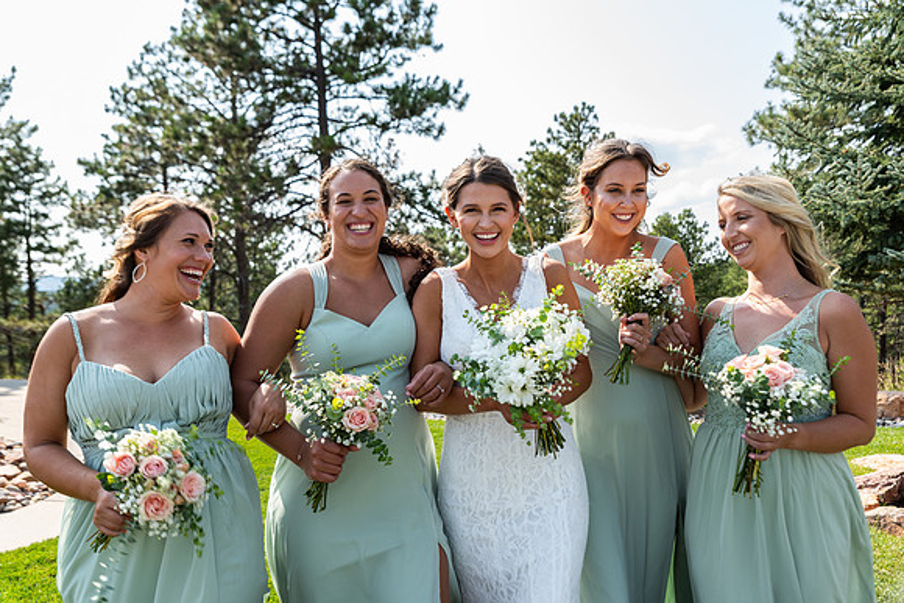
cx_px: 452
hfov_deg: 60.3
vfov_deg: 42.3
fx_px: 779
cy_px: 302
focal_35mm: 31
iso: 80
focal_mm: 31
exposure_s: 1/160
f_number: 4.5
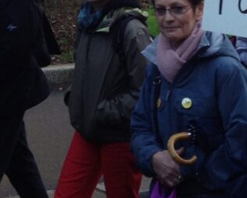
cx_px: 37
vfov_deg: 9.6
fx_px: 1140
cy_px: -106
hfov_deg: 12.3
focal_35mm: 156
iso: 50
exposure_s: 1/127
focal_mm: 4.28
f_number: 2.4
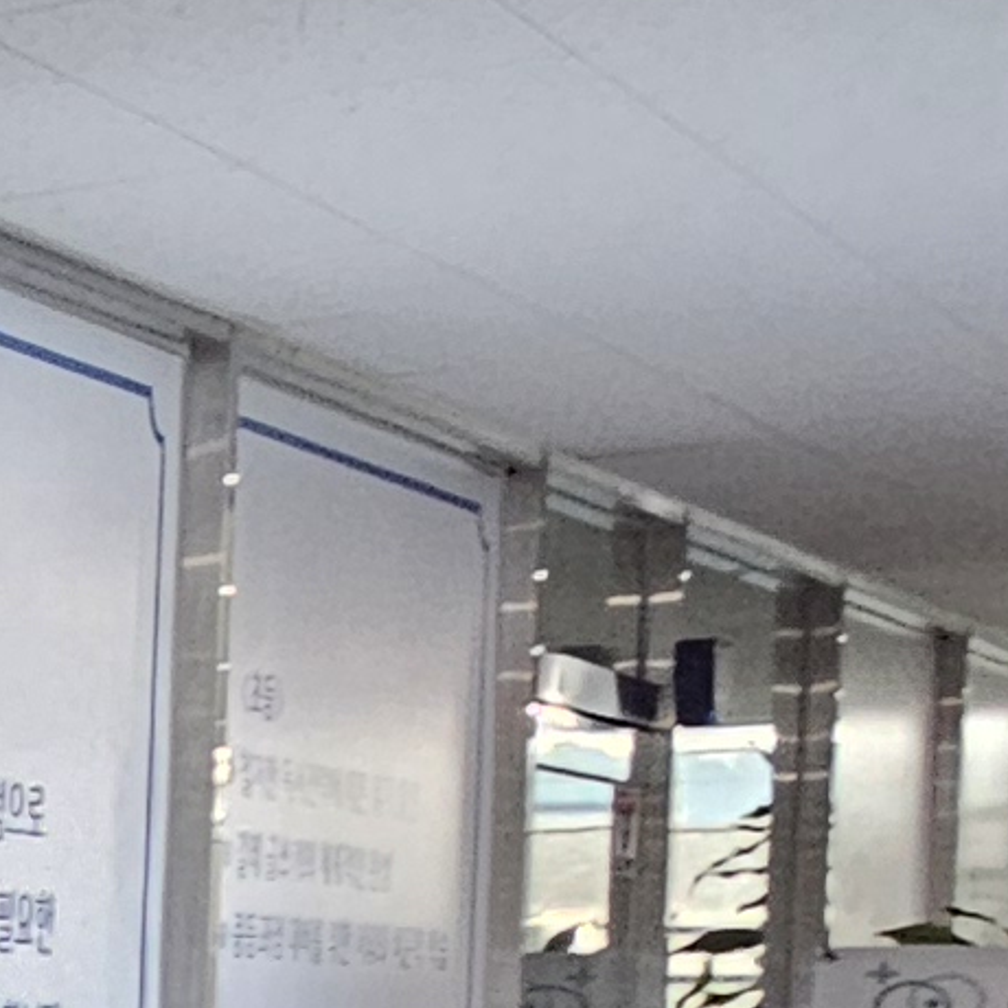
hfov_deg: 8.1
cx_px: -3063
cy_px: 1221
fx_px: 3294
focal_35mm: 100
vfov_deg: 16.6
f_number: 2.2
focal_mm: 2.2
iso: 160
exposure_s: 1/60
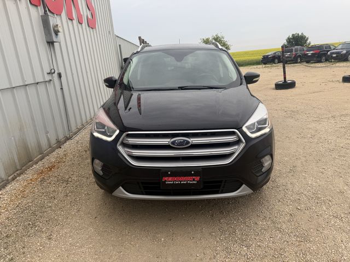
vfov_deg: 56.8
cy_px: 131
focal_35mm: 24
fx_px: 243
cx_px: 175
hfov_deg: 71.6
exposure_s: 1/677
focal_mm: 6.76
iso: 80
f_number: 1.78
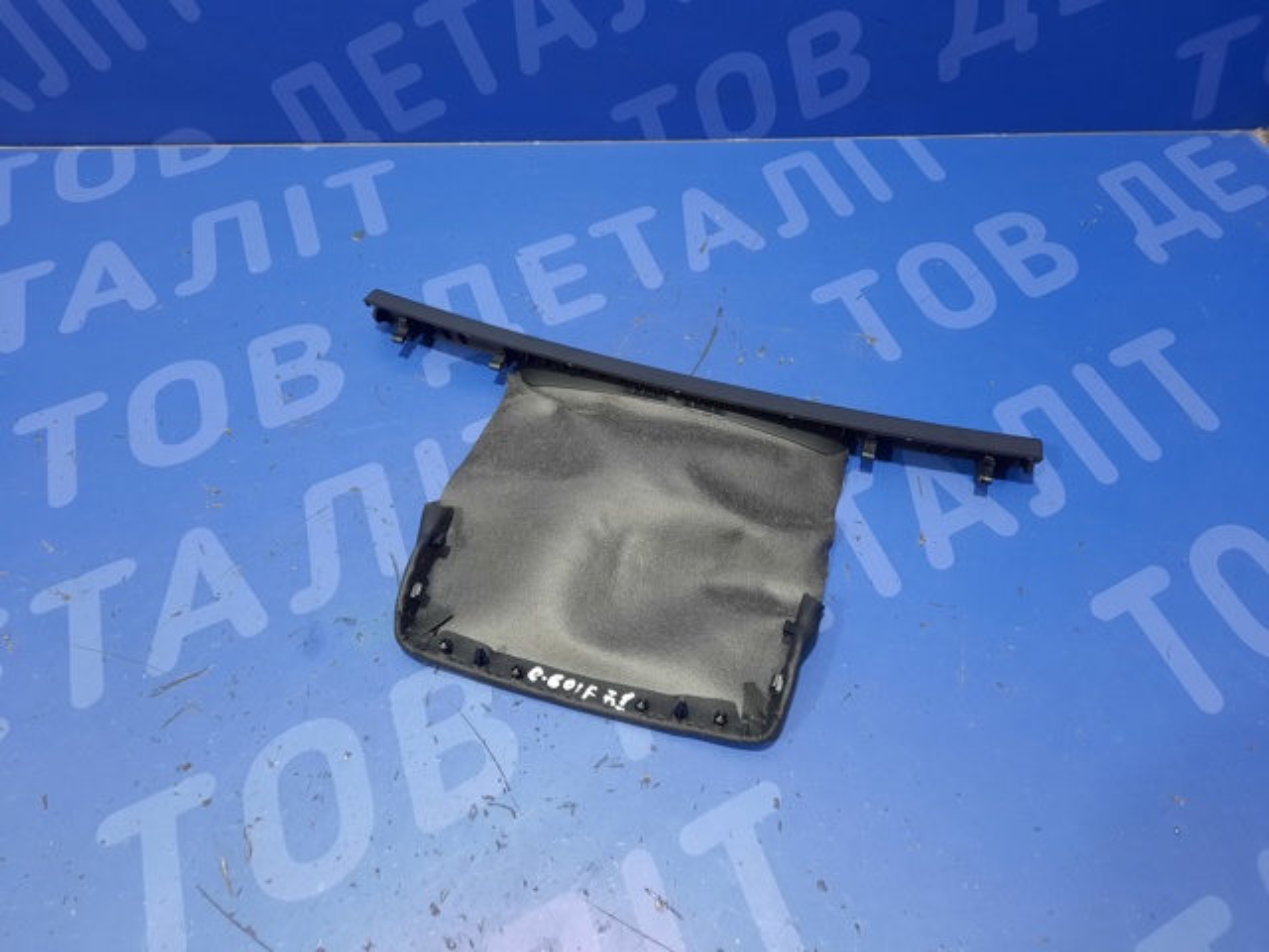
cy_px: 476
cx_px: 634
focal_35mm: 25
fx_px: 916
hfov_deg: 69.4
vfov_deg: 54.9
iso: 320
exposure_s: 1/30
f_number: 2
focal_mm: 4.6
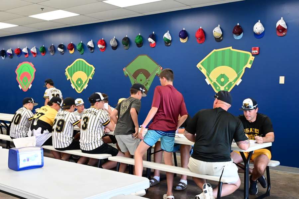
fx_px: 341
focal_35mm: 41
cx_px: 150
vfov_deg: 32.6
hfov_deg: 47.4
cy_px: 100
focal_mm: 27.5
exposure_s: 1/80
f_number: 8
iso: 2500
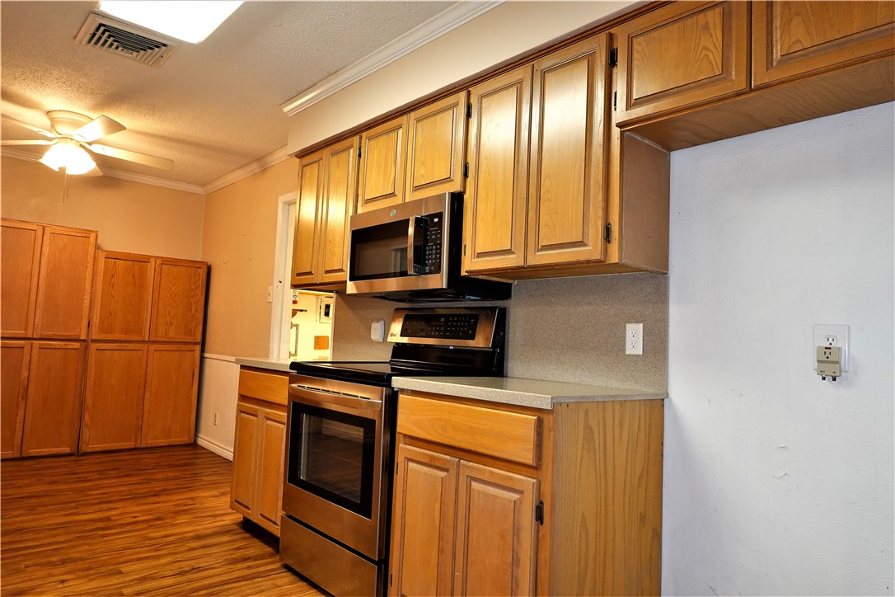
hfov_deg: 73.7
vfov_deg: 53.1
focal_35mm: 24
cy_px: 298
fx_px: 597
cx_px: 448
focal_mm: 9
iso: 400
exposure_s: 1/30
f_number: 2.8
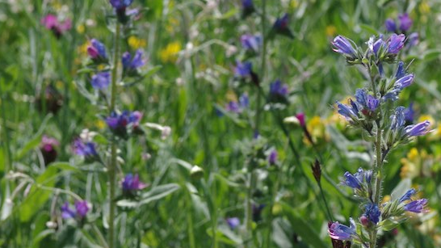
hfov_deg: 6.2
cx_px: 404
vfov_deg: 3.5
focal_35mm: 345
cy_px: 154
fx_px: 4034
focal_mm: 100
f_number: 8
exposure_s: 1/800
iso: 400
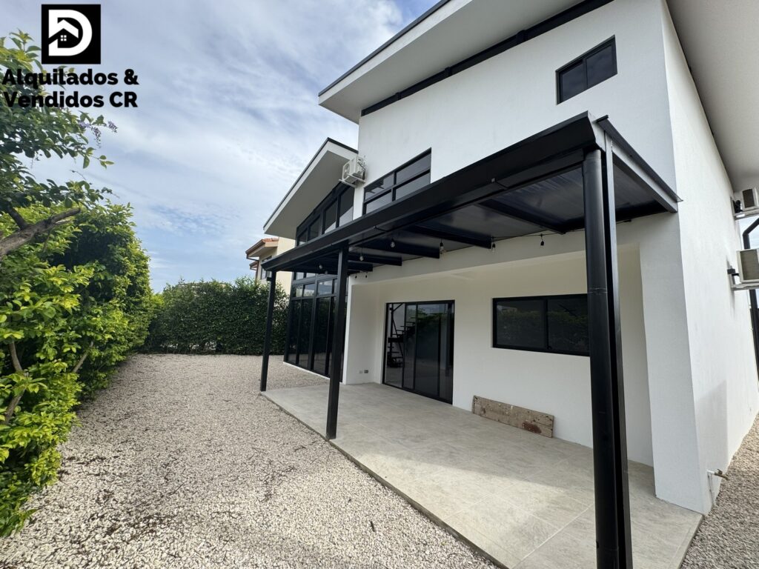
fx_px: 307
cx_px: 380
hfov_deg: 102.1
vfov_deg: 85.7
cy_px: 284
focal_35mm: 14
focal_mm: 2.22
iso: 50
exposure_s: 1/868
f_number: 2.2
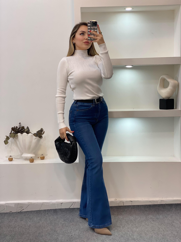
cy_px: 121
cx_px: 90
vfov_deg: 36.8
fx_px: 363
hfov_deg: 28.0
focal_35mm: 52
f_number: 2
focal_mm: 6
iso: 64
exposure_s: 1/100
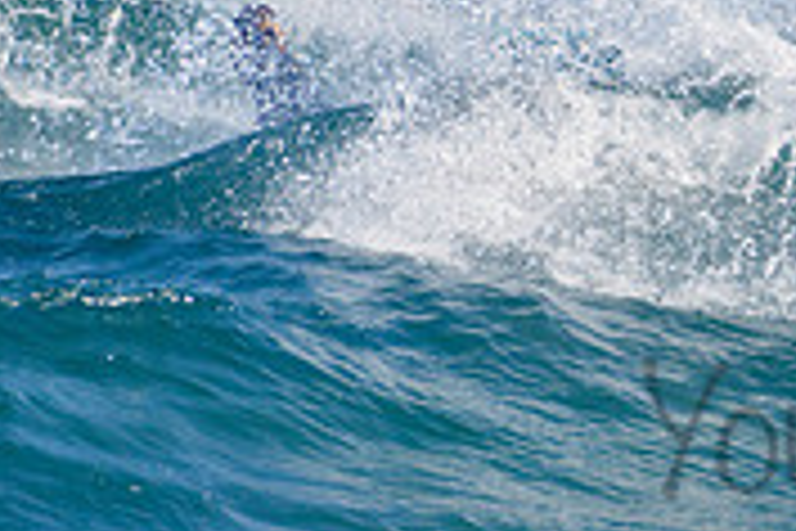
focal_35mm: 2004
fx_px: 44307
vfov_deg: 0.7
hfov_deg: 1.0
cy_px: 192
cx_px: 1402
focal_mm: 500
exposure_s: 1/2000
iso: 125
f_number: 5.6
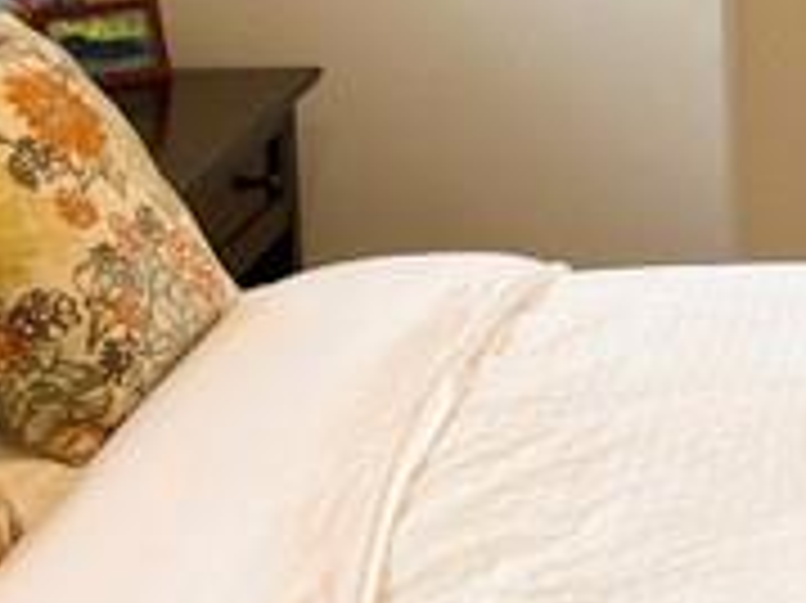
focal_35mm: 116
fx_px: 2699
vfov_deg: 12.5
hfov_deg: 15.0
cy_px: -94
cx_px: 1400
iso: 64
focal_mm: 5.1
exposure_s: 1/60
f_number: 1.6
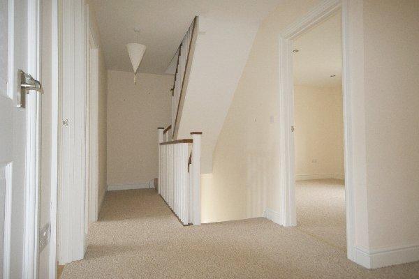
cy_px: 140
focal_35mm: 22
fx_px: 262
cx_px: 210
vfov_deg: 56.1
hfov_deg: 77.3
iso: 800
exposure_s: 1/15
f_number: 5.6
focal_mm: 15
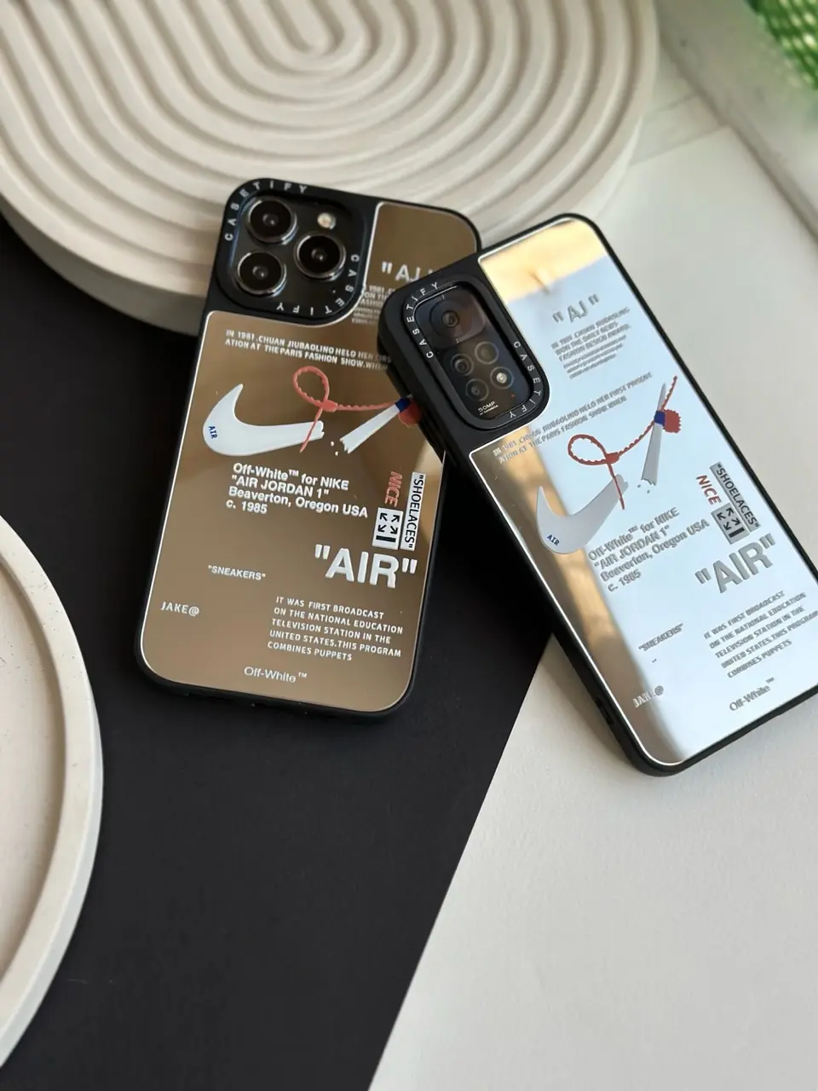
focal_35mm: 48
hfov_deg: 30.3
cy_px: 546
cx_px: 409
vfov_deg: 39.7
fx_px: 1512
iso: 100
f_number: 1.78
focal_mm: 6.86
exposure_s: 1/2114
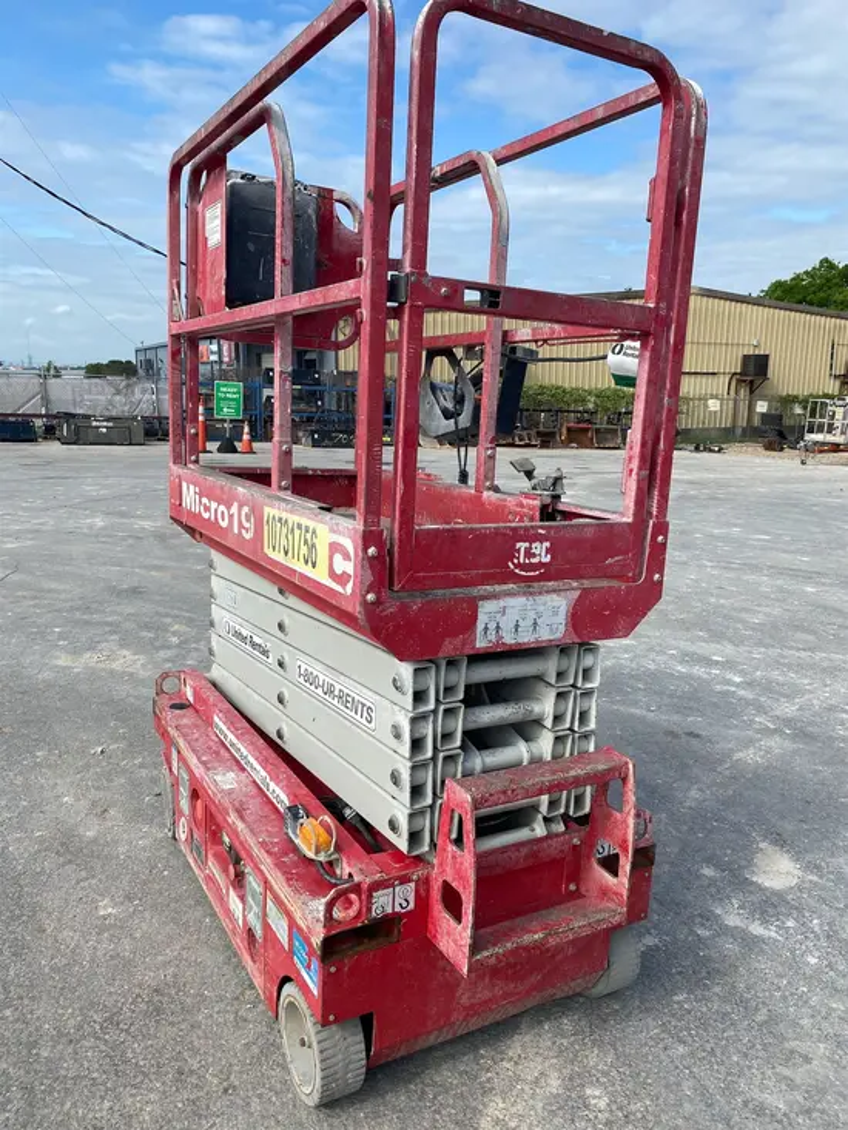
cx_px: 424
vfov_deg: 67.3
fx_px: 849
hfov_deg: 53.1
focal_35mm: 26
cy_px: 565
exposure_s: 1/2890
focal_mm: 4.25
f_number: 1.8
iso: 32
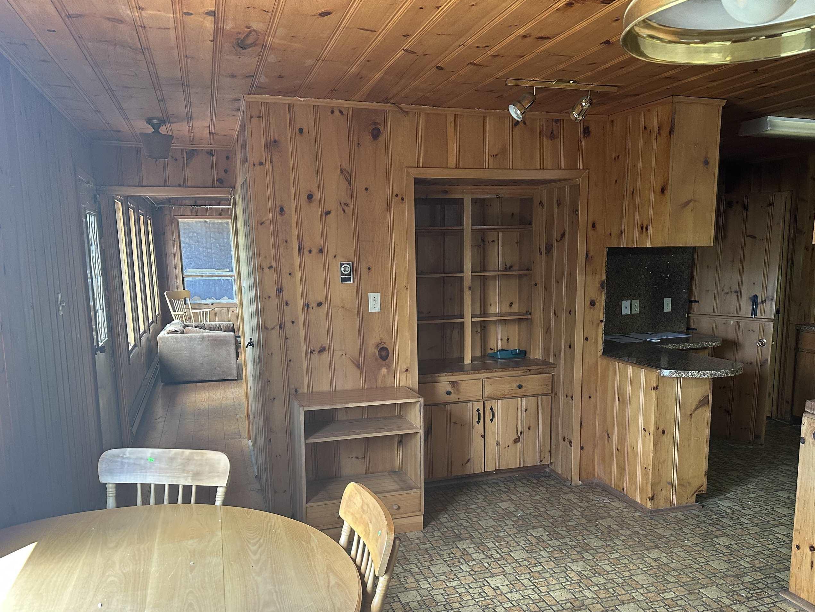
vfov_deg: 47.9
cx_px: 446
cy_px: 368
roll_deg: -0.1
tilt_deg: -9.8
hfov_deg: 61.5
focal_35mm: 29
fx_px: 683
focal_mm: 6.86
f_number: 1.78
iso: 250
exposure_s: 1/119
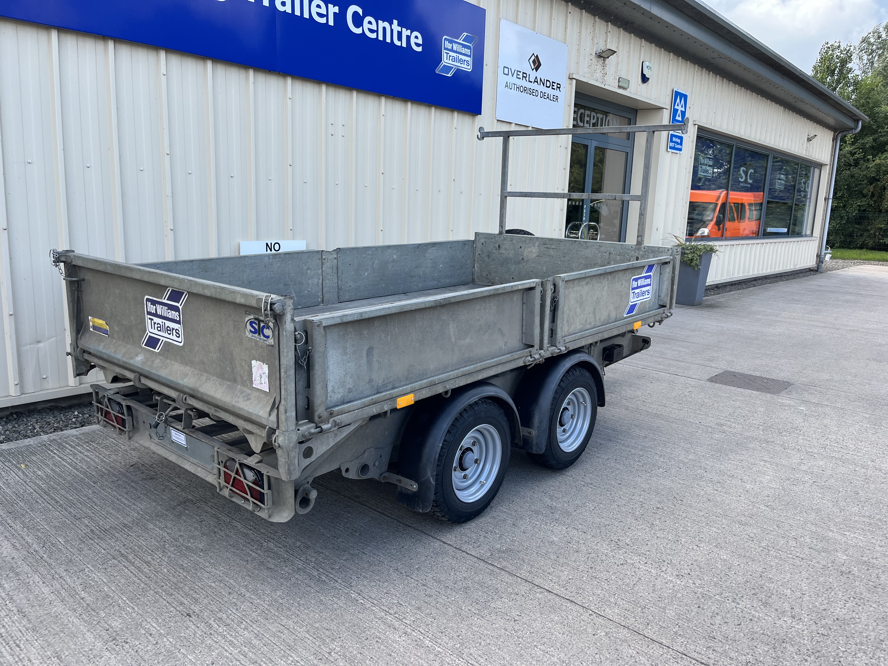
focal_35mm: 26
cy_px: 333
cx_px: 444
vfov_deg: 53.1
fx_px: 667
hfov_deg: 67.3
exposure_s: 1/676
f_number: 1.6
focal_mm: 5.1
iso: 50
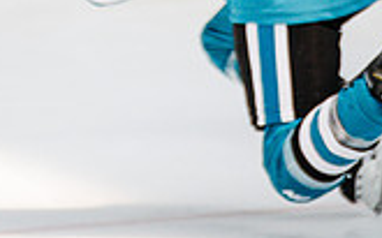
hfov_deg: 2.0
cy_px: -149
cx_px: 118
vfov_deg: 1.2
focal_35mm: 1074
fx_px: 11177
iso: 1250
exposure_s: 1/3200
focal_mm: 300
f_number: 3.2
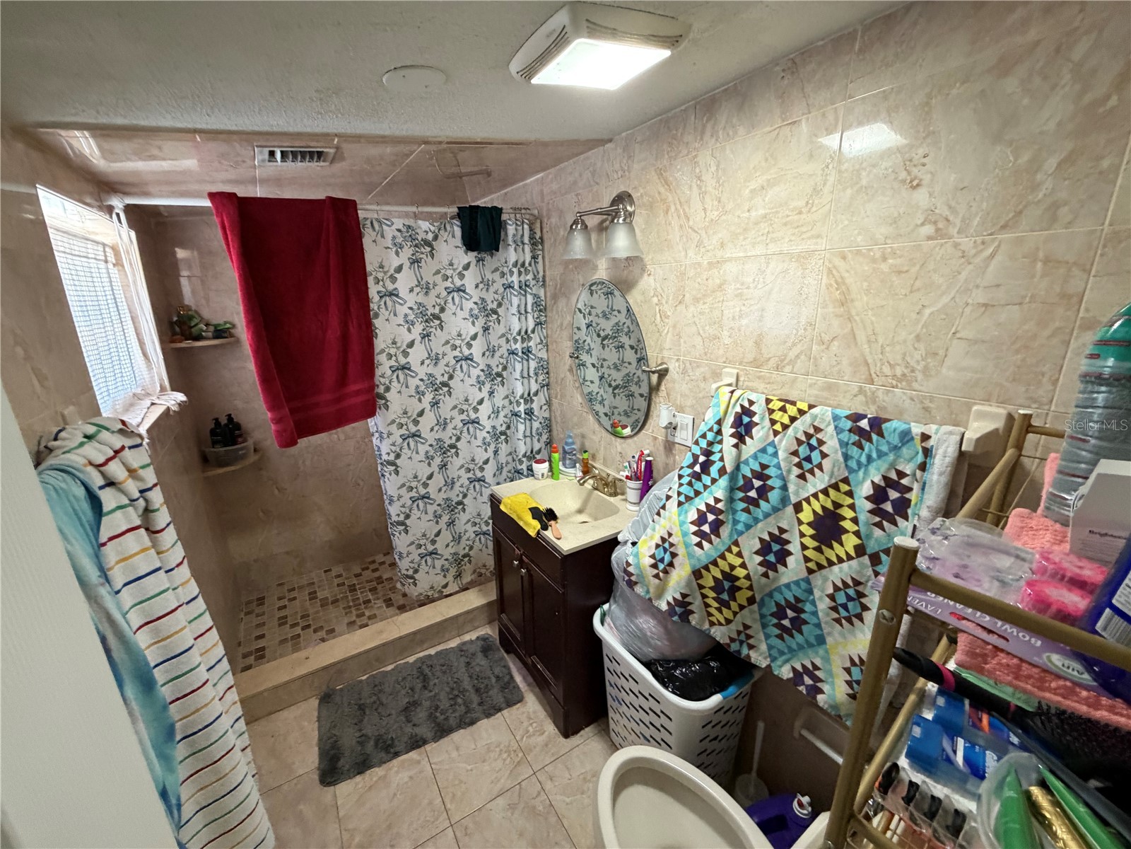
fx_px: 457
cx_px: 566
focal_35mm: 14
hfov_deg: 102.1
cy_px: 424
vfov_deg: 85.7
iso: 400
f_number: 2.2
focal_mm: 2.22
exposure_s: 1/60
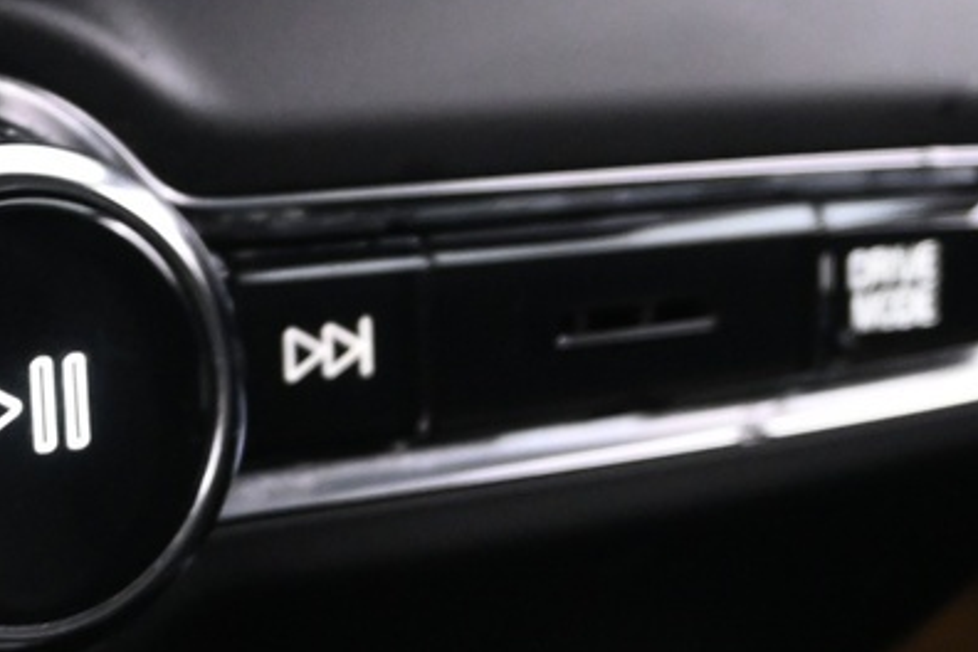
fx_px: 3751
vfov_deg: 9.9
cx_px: -217
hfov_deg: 14.4
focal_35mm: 138
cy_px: 469
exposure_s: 1/4
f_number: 4
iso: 1600
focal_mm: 22.5
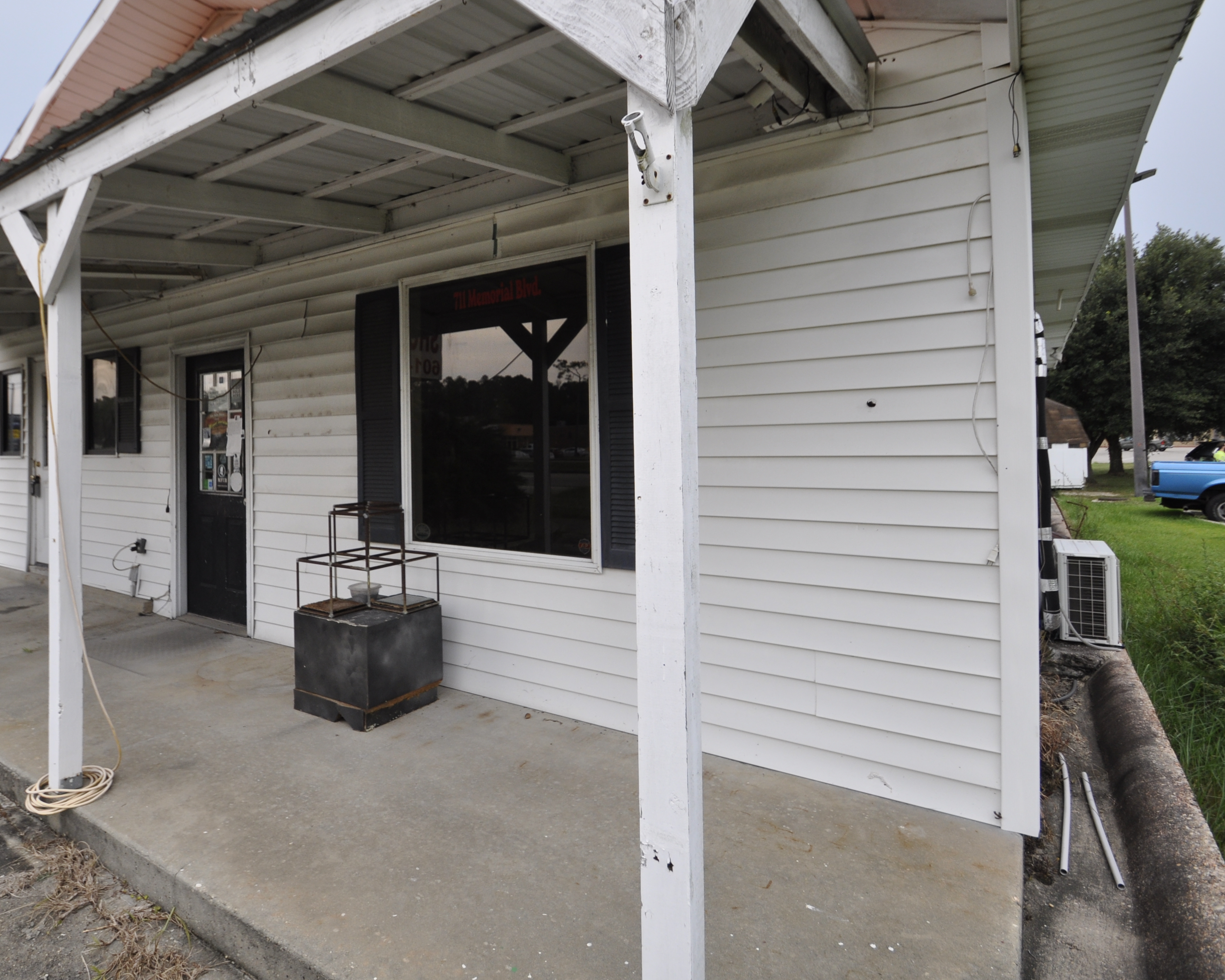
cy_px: 435
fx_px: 689
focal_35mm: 19
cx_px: 493
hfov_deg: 82.3
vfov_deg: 70.6
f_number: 5.6
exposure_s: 1/125
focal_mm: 10
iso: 320
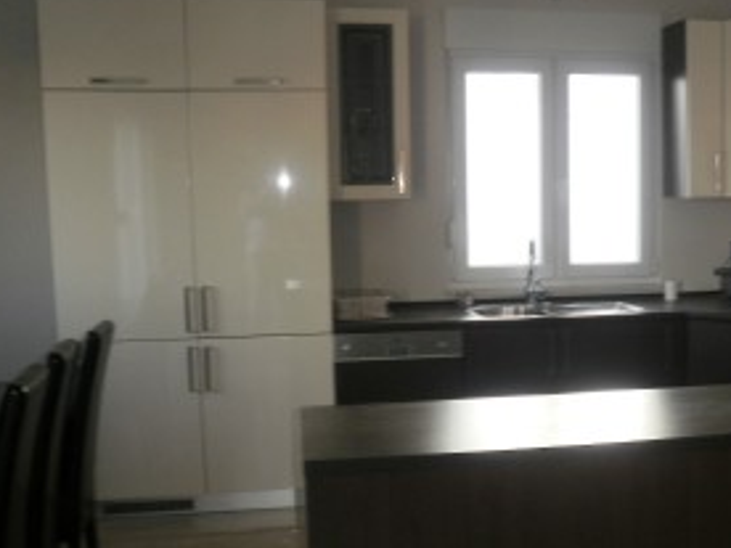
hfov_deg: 38.8
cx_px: 531
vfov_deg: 30.2
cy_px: 320
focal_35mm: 48
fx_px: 1014
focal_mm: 5.45
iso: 125
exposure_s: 1/30
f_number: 2.9
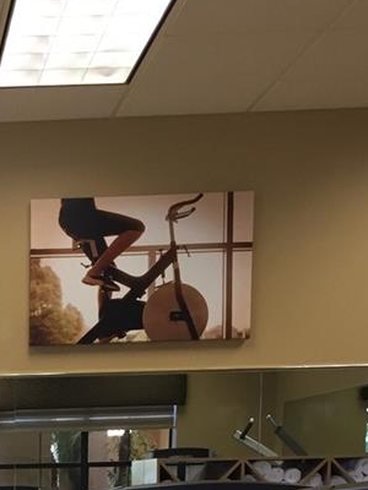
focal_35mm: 87
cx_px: -163
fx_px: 1233
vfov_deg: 20.5
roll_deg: +1.1
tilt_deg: -5.6
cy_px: 642
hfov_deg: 15.8
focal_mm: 4.15
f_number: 2.2
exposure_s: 1/30
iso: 32
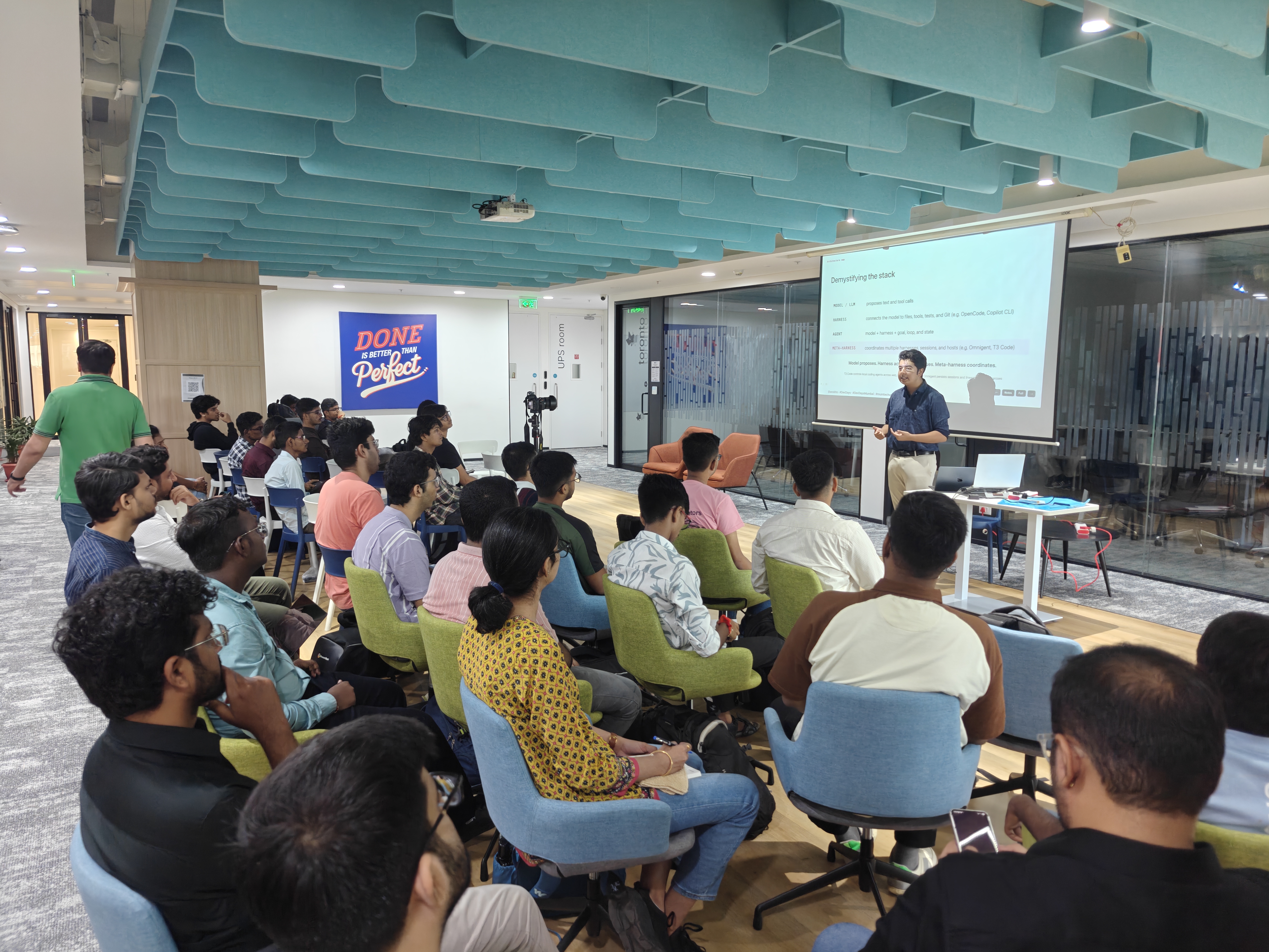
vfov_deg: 58.9
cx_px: 634
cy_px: 476
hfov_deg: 73.9
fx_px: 843
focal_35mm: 23
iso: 200
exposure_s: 1/100
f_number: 1.6
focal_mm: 6.06
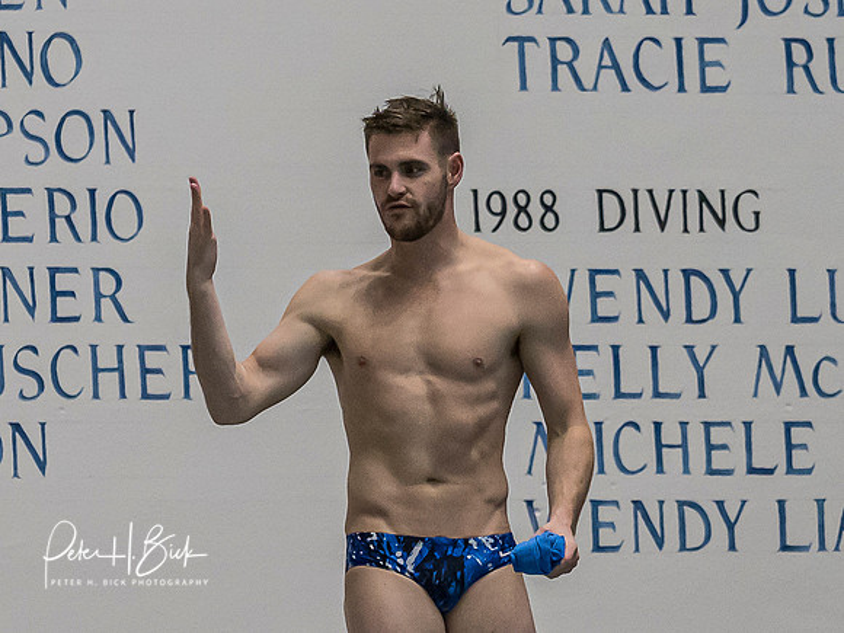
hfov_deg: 4.2
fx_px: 11489
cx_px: 421
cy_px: 353
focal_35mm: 471
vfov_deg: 3.2
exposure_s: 1/1000
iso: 1600
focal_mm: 85
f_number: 2.8
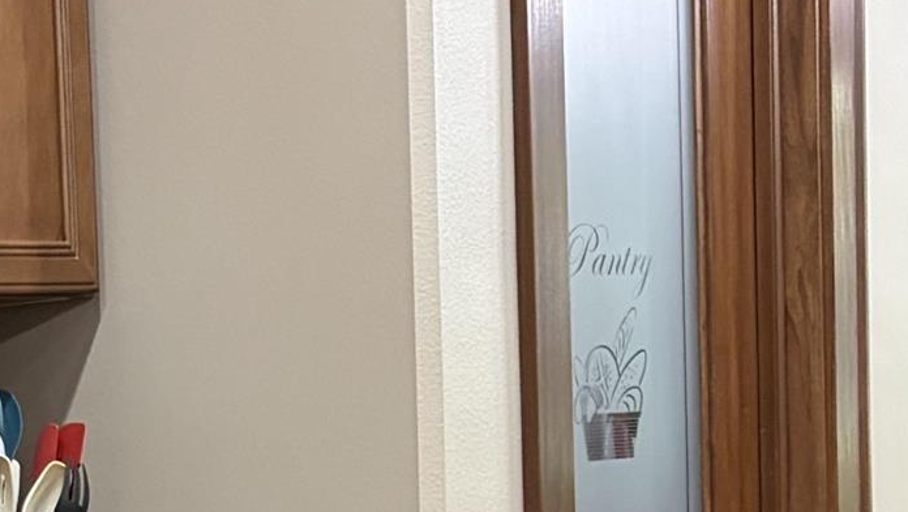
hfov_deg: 16.3
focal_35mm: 125
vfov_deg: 9.4
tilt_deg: -6.3
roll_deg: +5.6
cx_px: -243
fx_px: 3010
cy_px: 823
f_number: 1.6
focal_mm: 5.96
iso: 320
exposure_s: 1/60
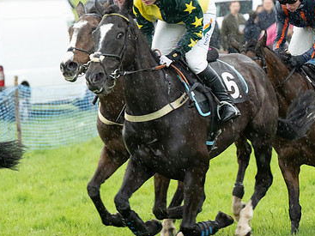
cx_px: 212
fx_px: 3002
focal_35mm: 330
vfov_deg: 4.5
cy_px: 76
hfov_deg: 6.0
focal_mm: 145
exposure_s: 1/500
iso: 2000
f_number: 4
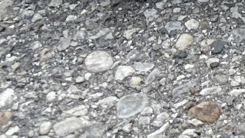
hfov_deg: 7.9
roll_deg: -5.2
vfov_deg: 5.6
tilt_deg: -34.5
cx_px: 886
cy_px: -208
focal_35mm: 209
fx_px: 1358
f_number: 1.78
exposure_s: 1/1988
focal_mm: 6.86
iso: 80
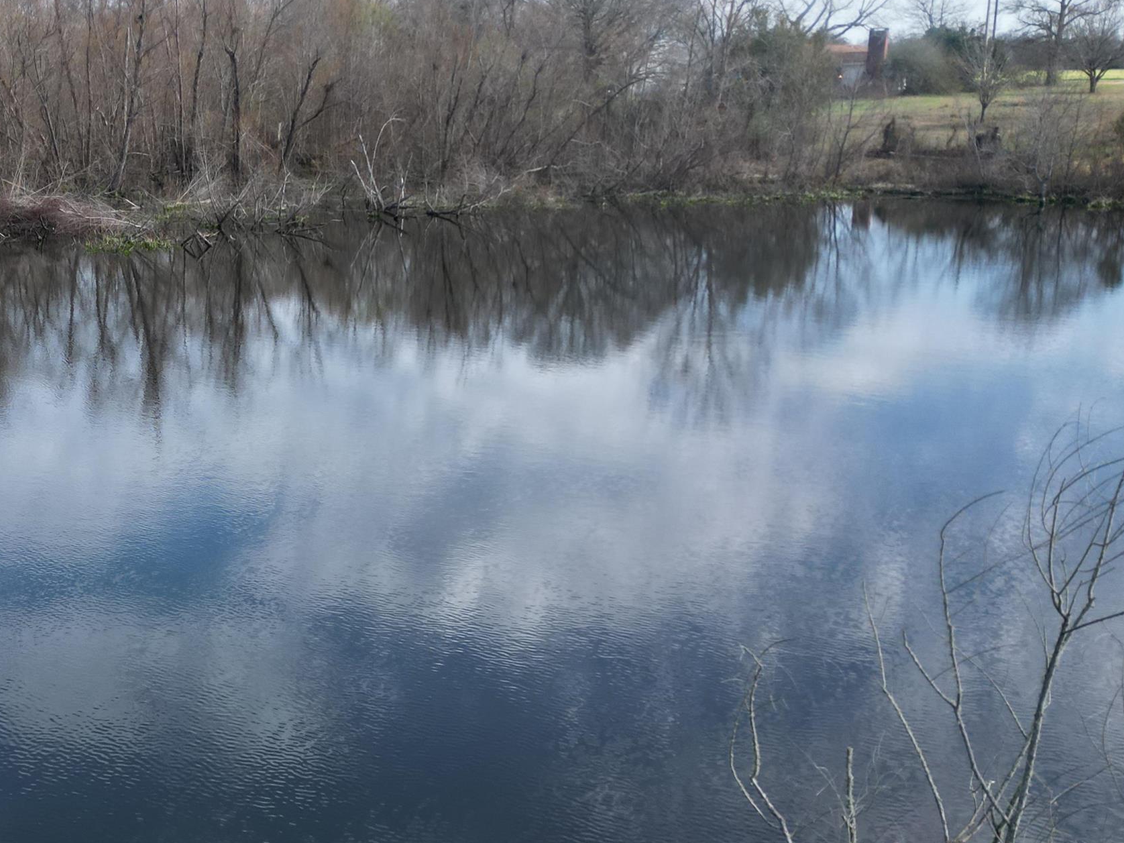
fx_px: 1429
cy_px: 422
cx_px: 254
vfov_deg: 32.9
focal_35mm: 44
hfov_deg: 41.4
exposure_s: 1/2000
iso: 140
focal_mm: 6.72
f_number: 1.7
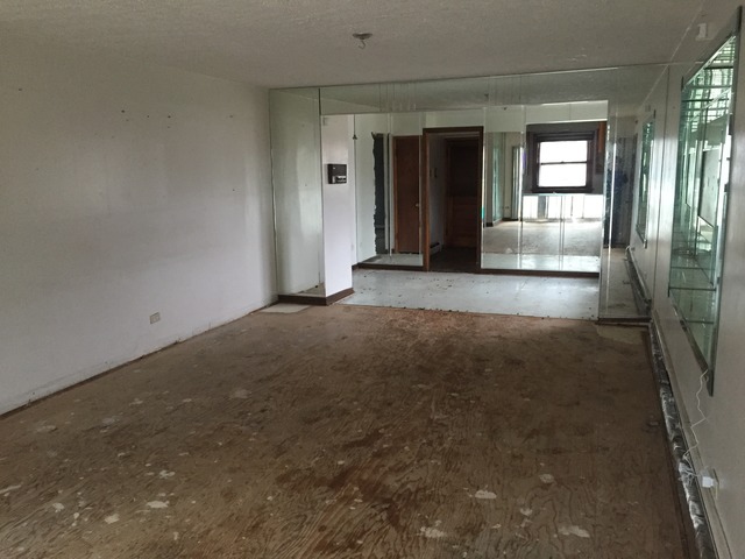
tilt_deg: -9.9
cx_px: 372
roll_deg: +1.4
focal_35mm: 29
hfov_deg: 61.7
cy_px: 280
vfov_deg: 48.2
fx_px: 624
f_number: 2.2
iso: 250
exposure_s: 1/20
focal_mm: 4.15
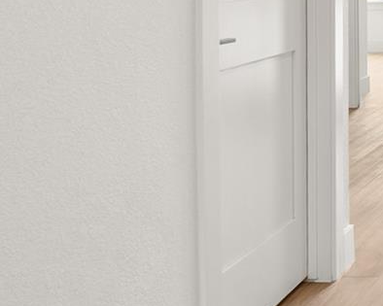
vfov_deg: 17.7
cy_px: -44
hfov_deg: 19.7
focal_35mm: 83
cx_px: 591
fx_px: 941
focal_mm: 17
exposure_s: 1/2
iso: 100
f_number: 9
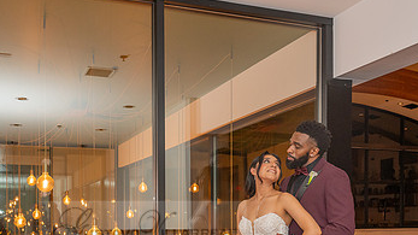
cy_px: 230
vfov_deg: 26.9
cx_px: 145
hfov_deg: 47.7
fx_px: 465
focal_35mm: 42
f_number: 4
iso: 800
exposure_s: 1/200
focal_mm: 24
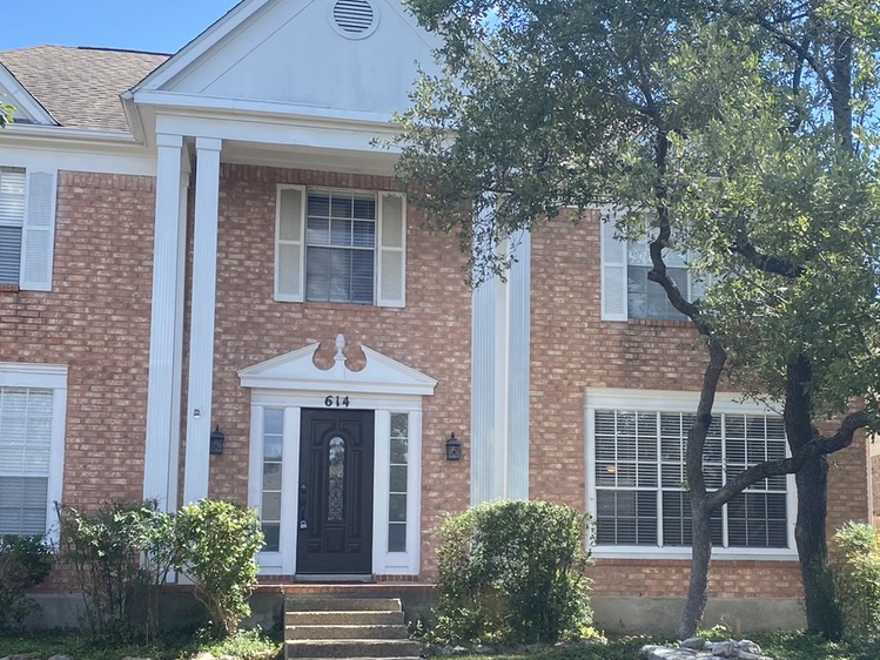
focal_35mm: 50
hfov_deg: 38.0
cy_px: 418
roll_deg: -0.9
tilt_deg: +6.9
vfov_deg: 29.0
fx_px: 1271
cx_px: 540
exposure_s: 1/898
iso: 32
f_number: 1.8
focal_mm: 4.25
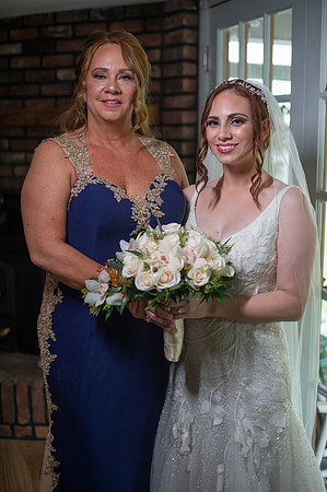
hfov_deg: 26.9
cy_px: 246
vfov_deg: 39.6
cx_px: 164
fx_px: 683
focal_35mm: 50
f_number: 2.5
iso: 1000
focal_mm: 50
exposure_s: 1/400
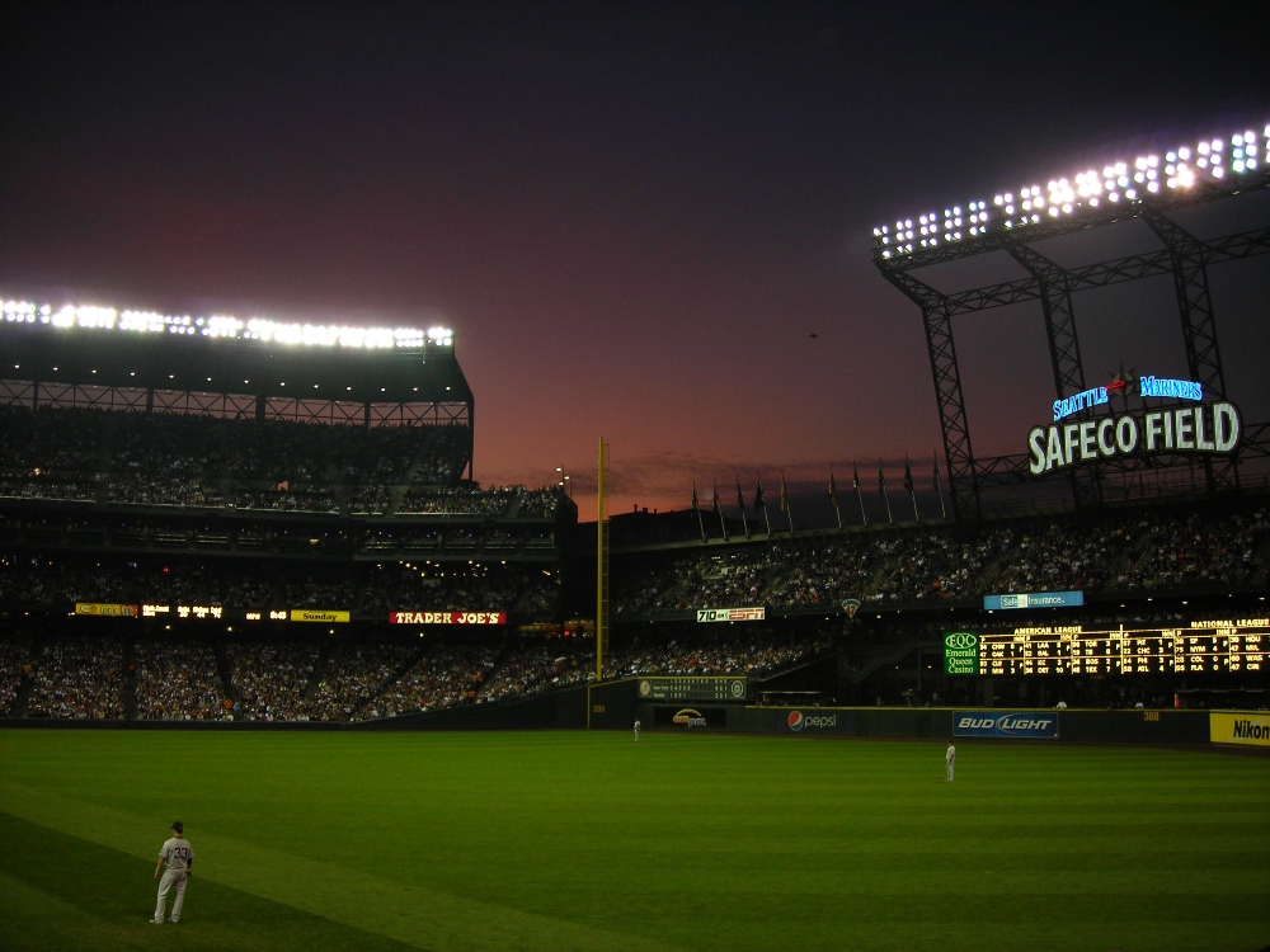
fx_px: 1394
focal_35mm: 38
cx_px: 635
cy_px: 476
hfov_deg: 49.0
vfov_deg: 37.7
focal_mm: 6.3
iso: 81
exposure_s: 1/60.1
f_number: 3.2
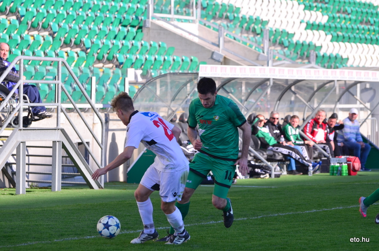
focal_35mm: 248
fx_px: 2600
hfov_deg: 8.3
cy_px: 126
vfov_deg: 5.5
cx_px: 190
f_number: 5
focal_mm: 165
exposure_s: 1/800
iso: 200
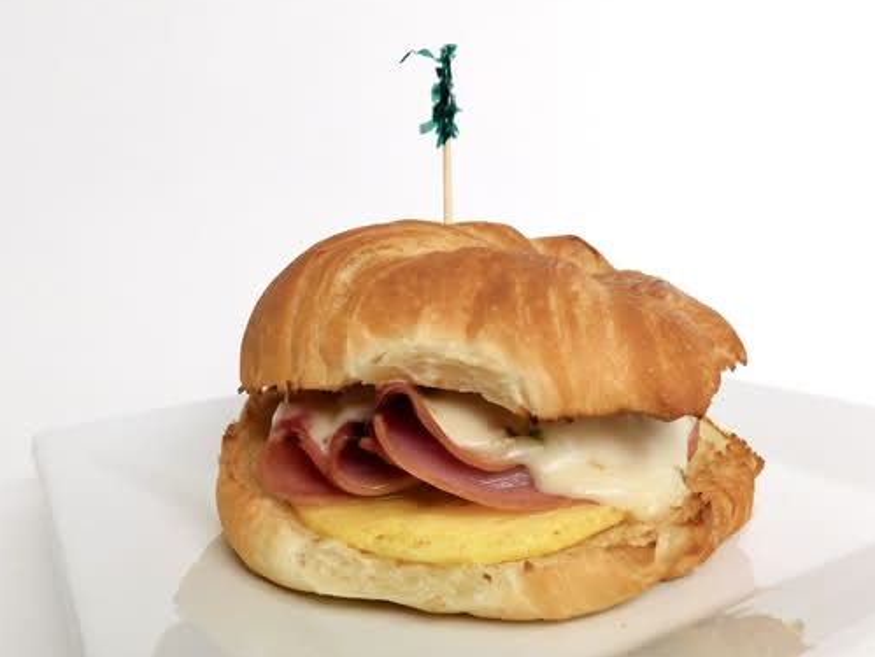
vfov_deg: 51.4
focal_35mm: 27
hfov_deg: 65.1
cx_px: 482
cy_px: 345
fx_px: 683
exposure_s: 1/40
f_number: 3
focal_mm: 4
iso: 125
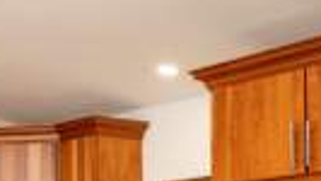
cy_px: 293
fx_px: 979
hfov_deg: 18.5
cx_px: 82
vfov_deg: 10.1
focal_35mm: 115
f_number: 8
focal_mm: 30
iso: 1250
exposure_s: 1/60
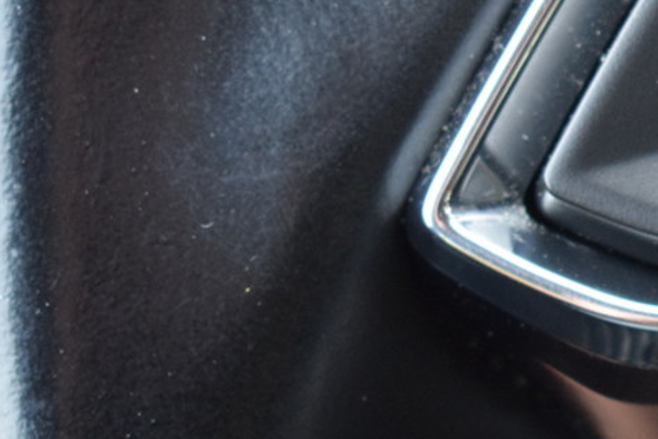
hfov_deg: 9.1
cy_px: 159
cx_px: 935
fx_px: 4021
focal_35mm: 220
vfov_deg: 6.2
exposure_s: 1/60
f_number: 5.6
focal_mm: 50
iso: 1800
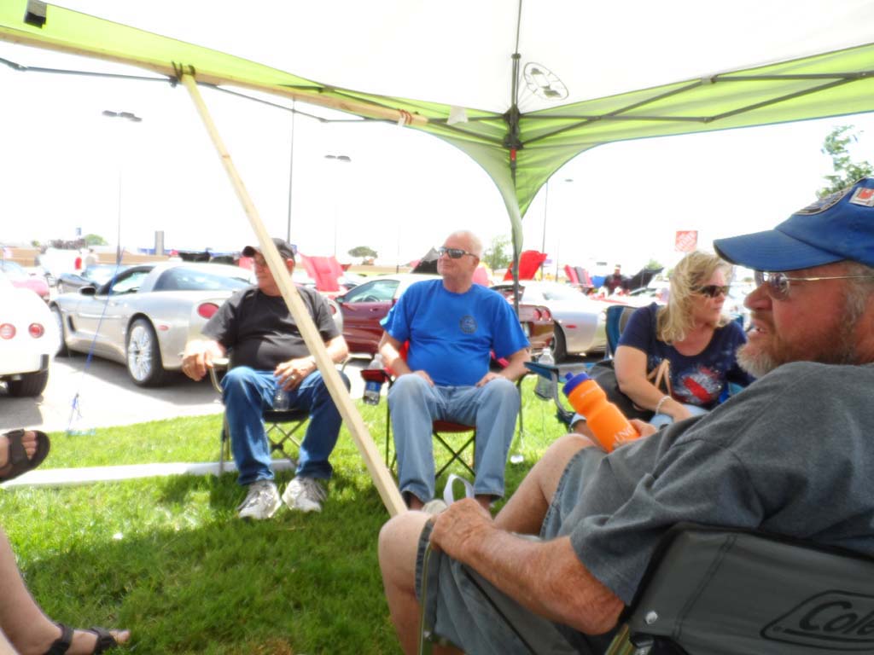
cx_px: 437
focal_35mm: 24
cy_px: 328
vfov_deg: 56.8
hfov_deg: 71.6
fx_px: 606
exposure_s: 1/250
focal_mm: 4
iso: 80
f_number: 3.2
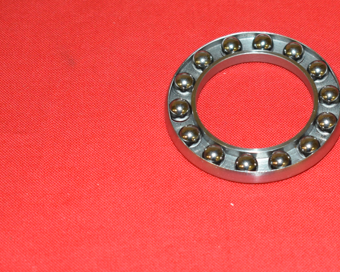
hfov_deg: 16.2
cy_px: 129
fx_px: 1187
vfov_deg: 13.1
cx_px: 280
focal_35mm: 118
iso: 1250
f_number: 5
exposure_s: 1/200
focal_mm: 32
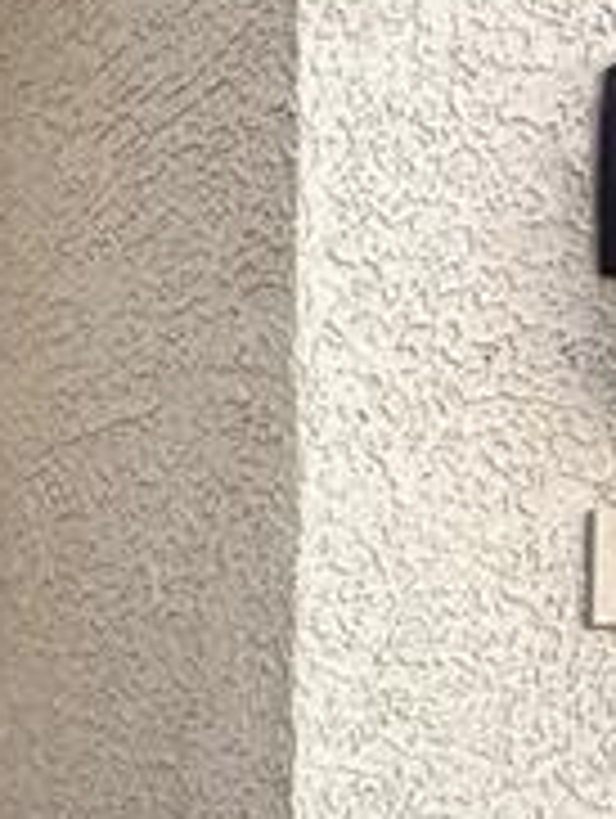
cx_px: -270
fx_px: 1397
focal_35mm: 59
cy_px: 873
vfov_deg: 29.8
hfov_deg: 21.5
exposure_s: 1/157
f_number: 2.2
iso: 50
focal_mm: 2.22
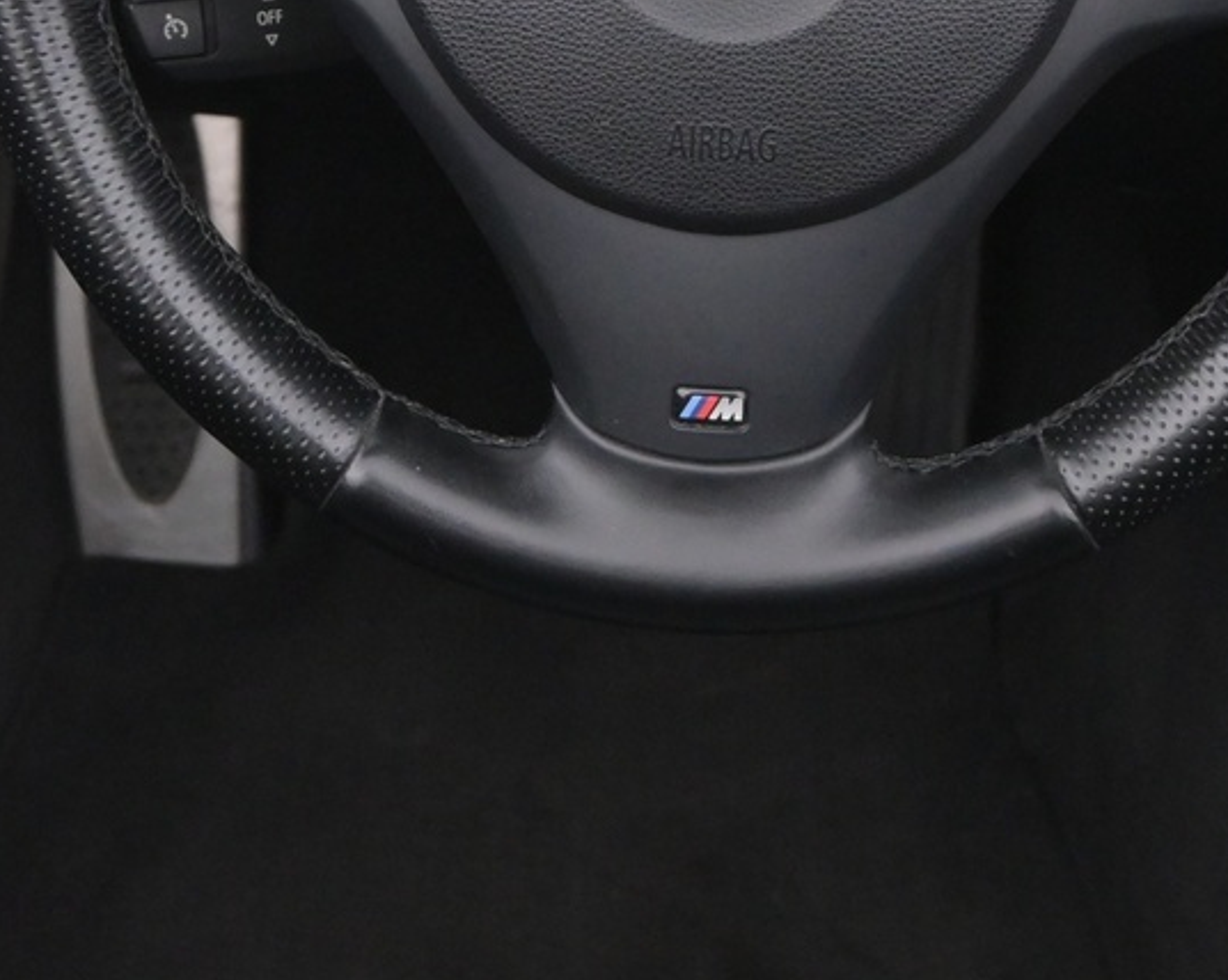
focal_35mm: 89
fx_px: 3247
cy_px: -50
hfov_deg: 21.4
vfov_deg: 16.7
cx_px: 735
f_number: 4.5
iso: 2800
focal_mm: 21
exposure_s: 1/30
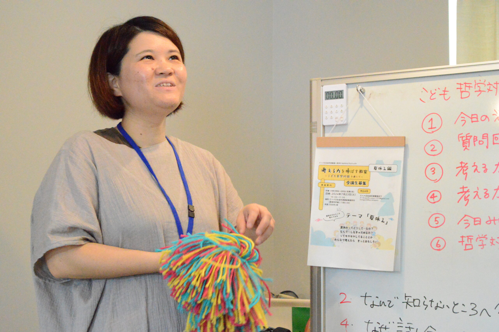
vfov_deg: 20.6
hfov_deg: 30.5
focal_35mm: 66
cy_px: 166
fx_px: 914
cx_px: 250
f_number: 6.3
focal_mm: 44
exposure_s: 1/160
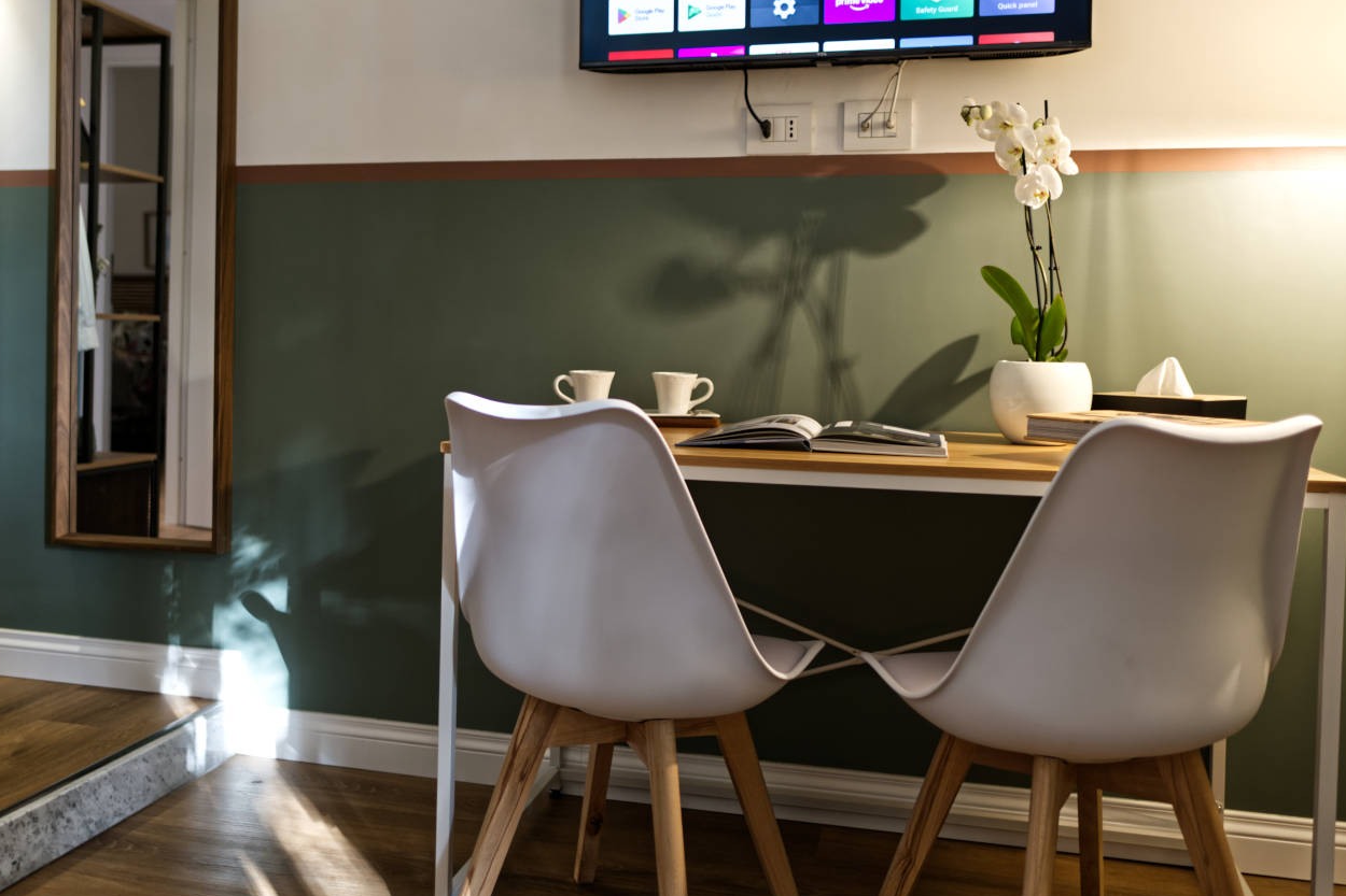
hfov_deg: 58.6
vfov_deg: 40.9
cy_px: 354
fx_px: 1196
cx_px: 612
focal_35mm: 32
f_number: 1.8
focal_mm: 20
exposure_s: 1/15
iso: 100
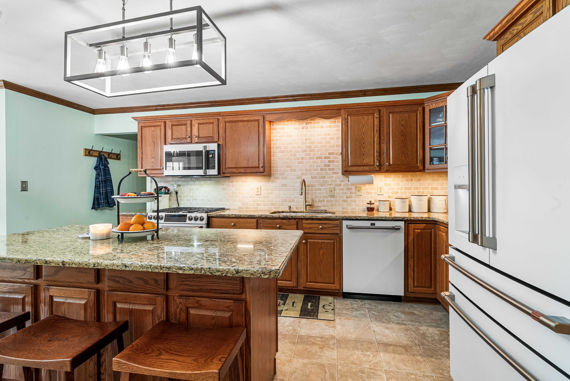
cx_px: 285
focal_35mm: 16
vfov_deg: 73.8
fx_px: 253
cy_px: 190
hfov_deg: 96.7
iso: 800
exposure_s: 1/6
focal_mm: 16
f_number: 9
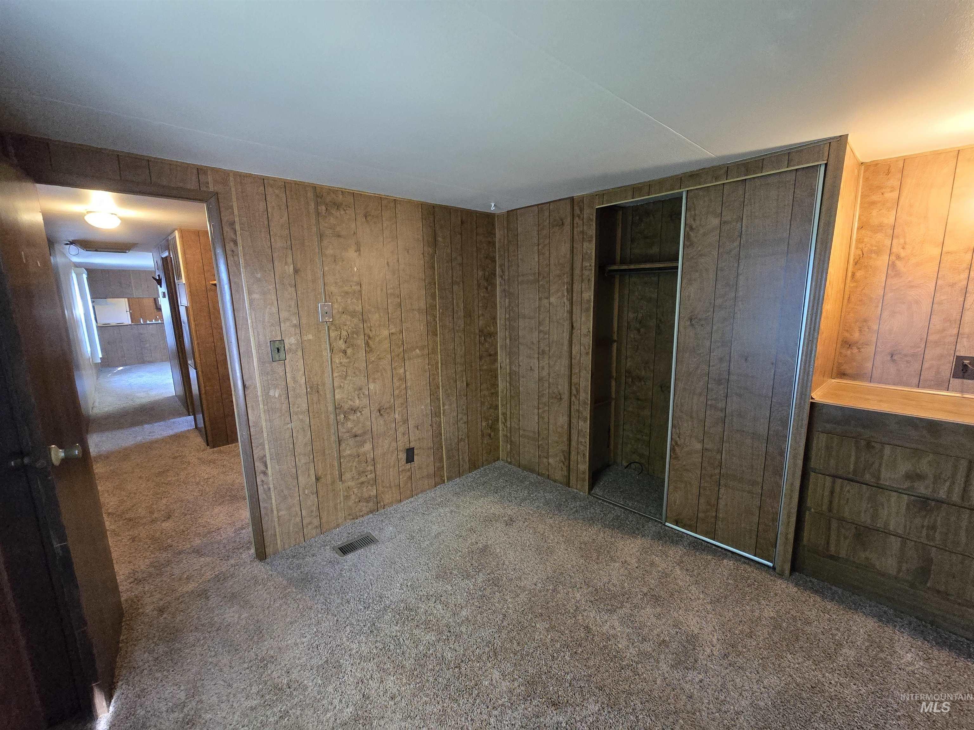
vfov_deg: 89.9
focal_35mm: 13
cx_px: 487
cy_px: 365
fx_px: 366
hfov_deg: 106.2
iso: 1250
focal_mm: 2.2
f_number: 2.2
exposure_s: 1/60
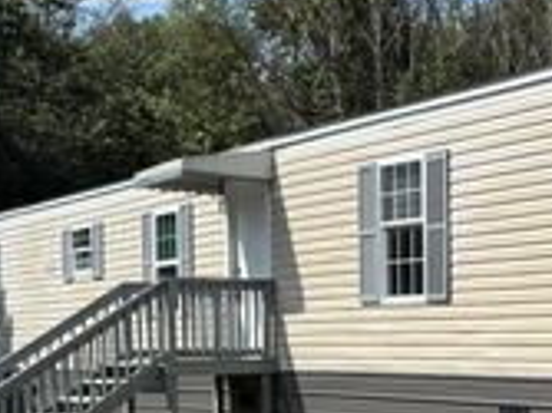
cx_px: 532
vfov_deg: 18.6
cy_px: 358
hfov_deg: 24.1
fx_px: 1243
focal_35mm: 78
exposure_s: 1/4255
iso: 50
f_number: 1.6
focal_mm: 5.96
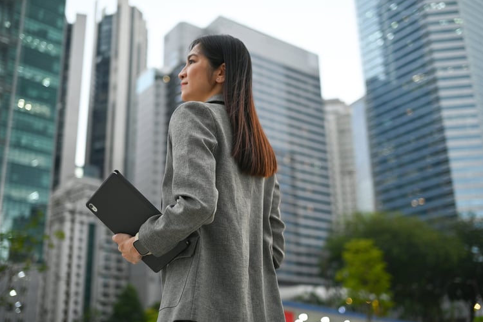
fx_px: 550
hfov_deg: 47.4
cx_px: 242
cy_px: 162
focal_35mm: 41
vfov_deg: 32.6
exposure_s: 1/200
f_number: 2.2
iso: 800
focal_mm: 40
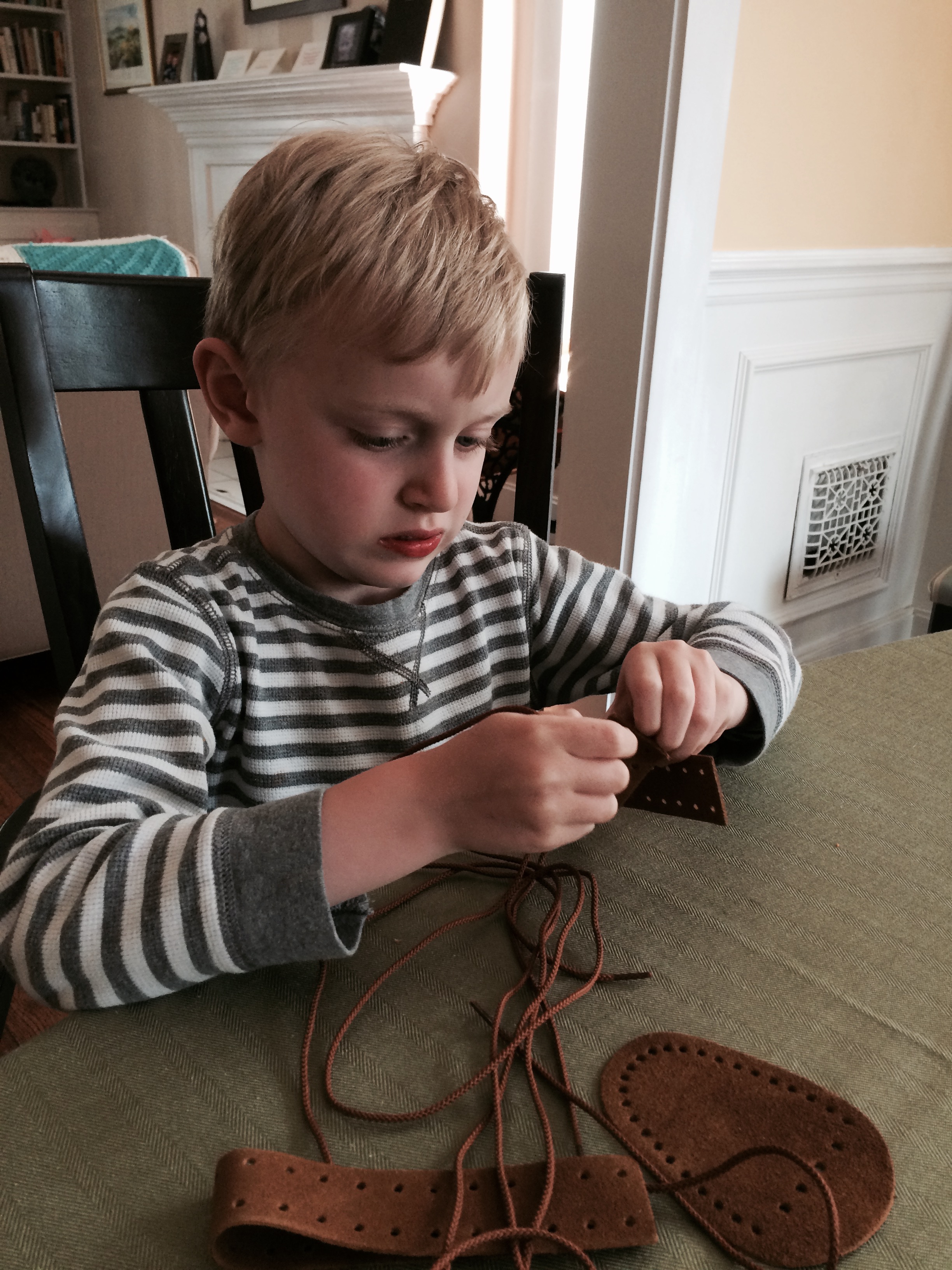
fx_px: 1063
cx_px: 476
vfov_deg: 61.7
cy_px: 635
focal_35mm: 29
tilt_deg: -23.3
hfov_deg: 48.2
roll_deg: +0.3
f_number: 2.2
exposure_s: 1/30
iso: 125
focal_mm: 4.15
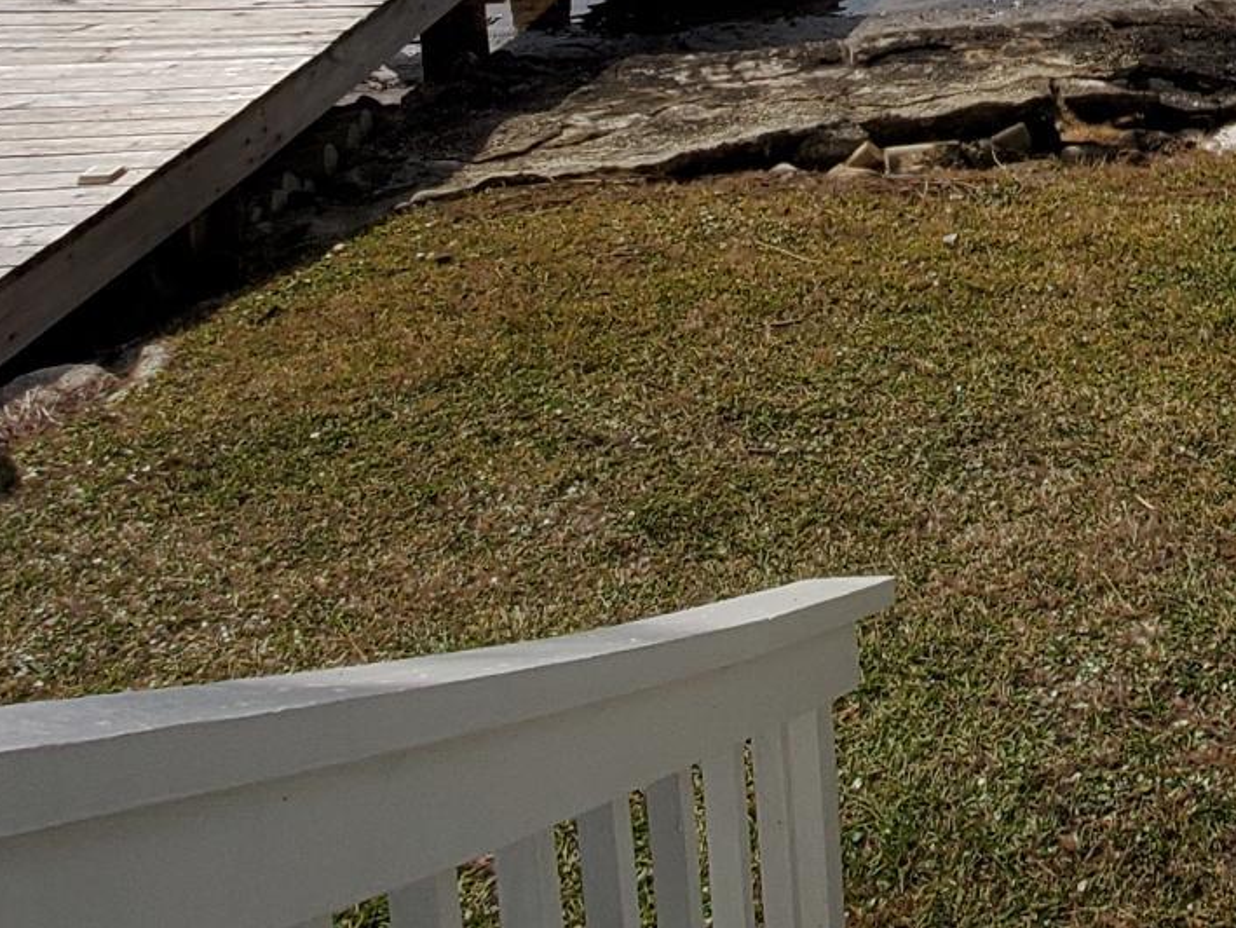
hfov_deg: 31.7
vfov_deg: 22.3
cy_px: -427
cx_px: 1292
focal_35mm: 55
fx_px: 1964
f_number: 2.2
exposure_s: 1/3255
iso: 50
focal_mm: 1.8
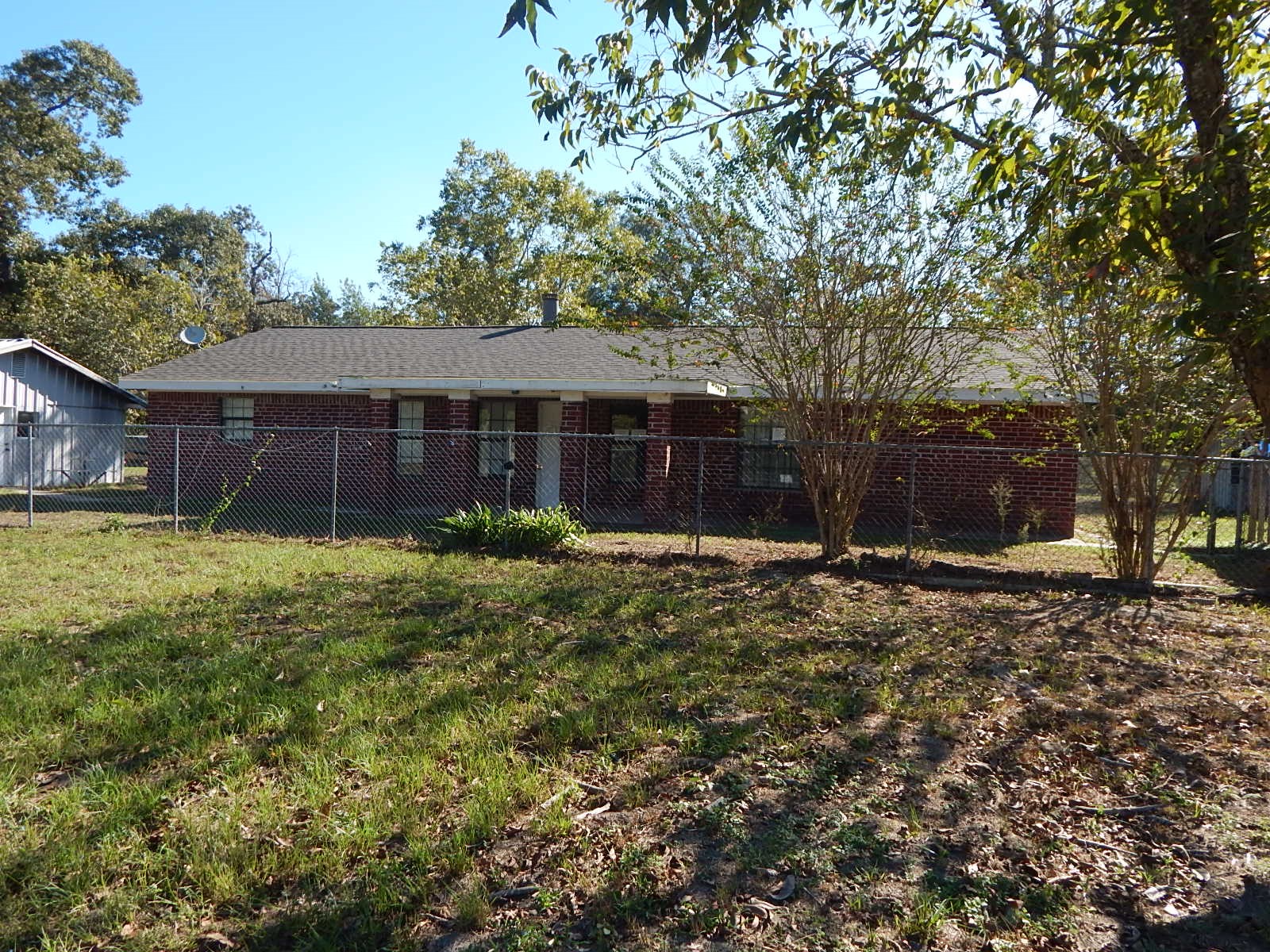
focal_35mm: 25
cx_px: 635
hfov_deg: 69.4
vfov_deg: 54.9
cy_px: 476
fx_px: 917
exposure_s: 1/640
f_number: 3.1
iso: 125
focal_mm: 4.5
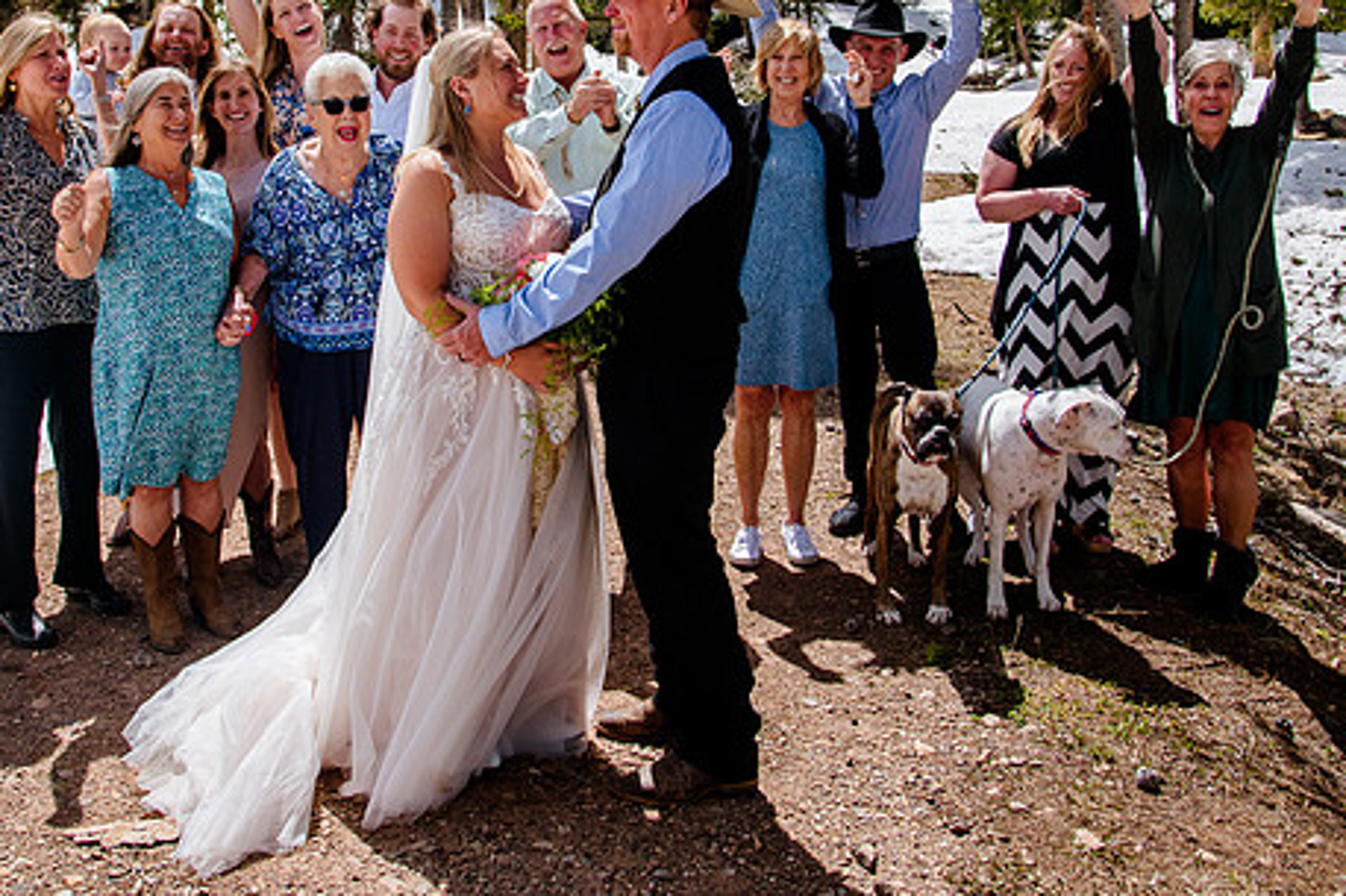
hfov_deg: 50.3
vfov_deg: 34.2
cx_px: 519
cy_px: 208
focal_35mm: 38
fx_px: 1420
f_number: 6.3
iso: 400
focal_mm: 24
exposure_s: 1/800
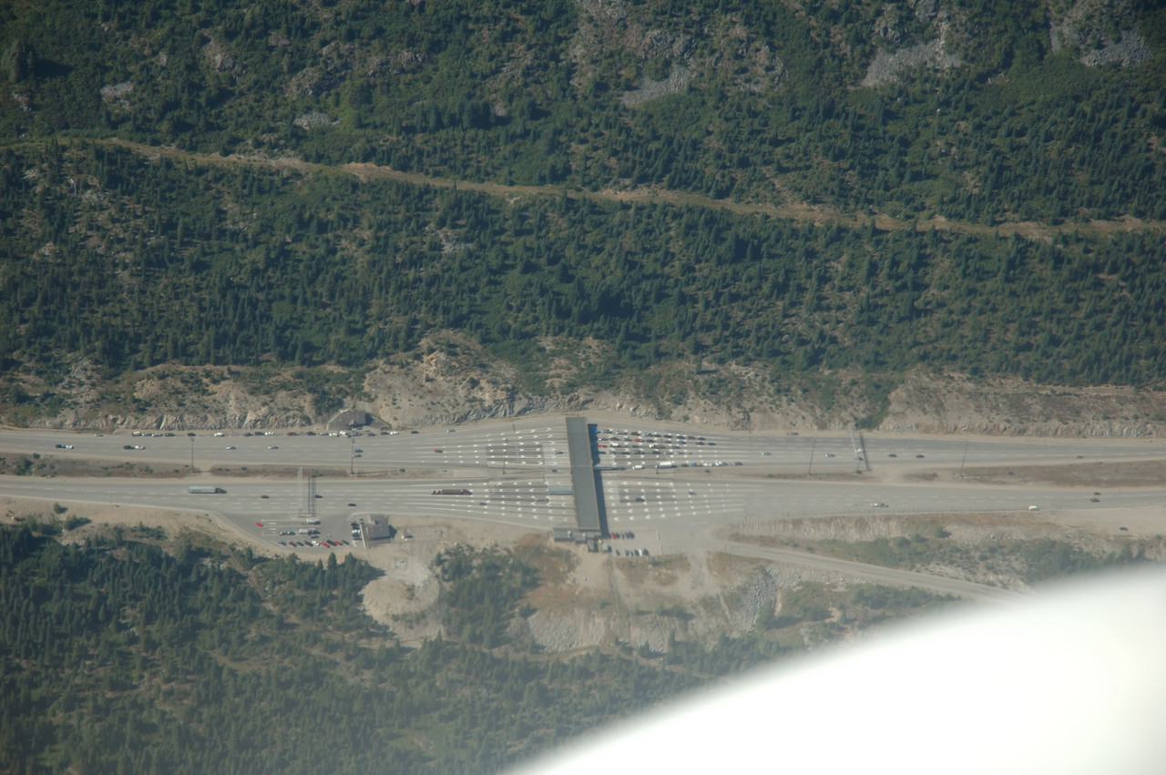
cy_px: 388
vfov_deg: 13.0
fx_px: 3398
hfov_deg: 19.5
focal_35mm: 105
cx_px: 583
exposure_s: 1/1000
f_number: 4.5
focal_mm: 70
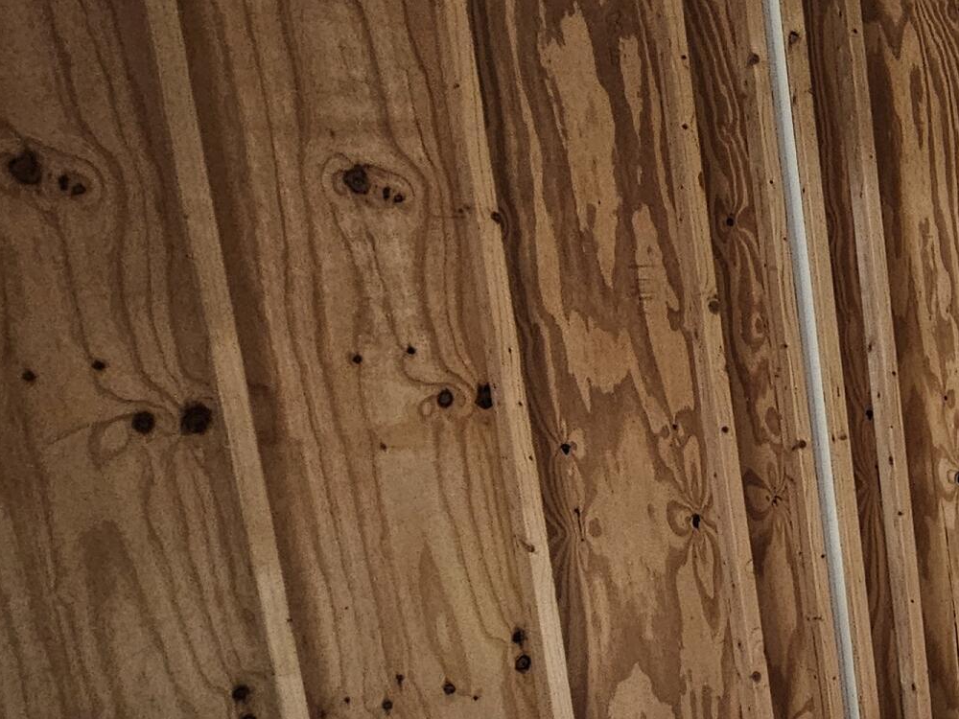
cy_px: 449
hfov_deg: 29.7
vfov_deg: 36.6
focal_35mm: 39
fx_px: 1080
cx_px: 1417
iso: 320
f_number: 2.2
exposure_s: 1/40
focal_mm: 2.2
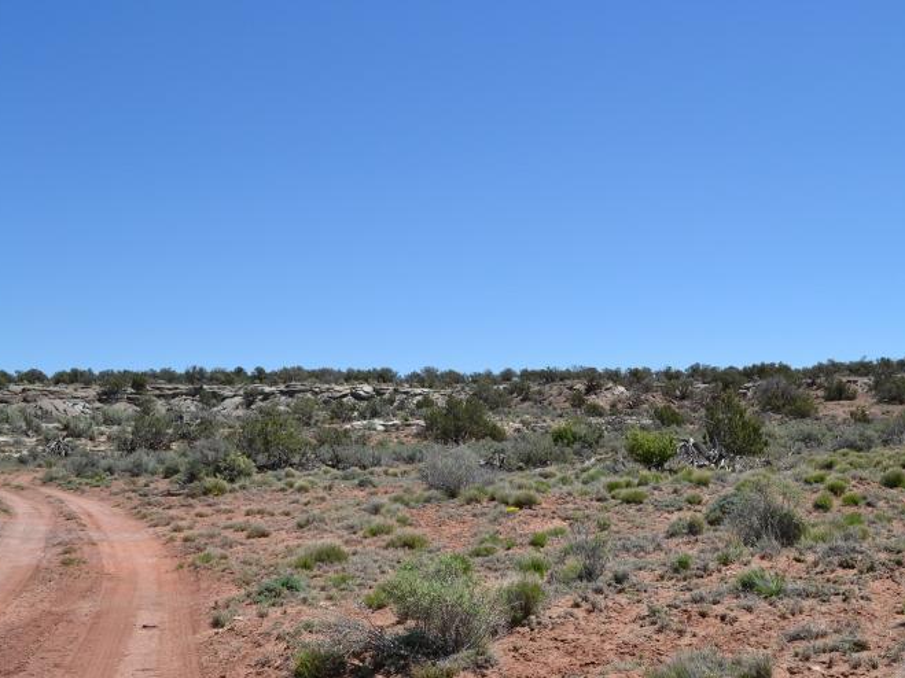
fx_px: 1098
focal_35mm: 42
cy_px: 364
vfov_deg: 34.3
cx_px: 529
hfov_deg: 44.6
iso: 100
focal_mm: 24
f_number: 9
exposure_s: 1/320
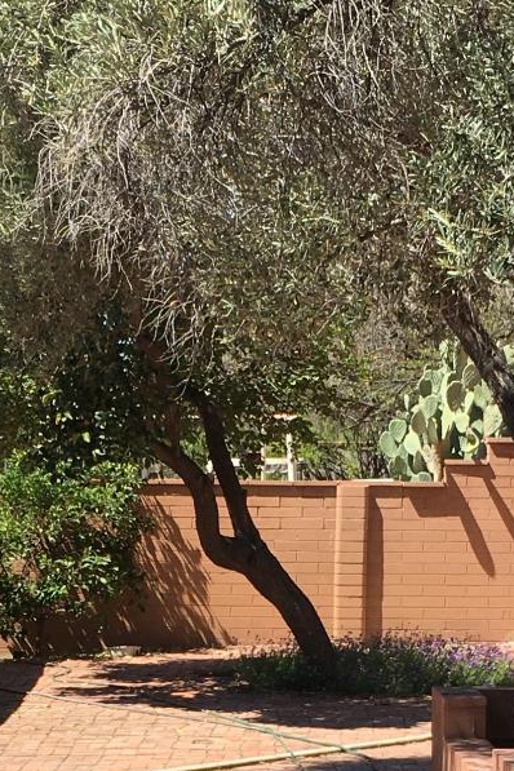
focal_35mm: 101
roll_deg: +0.5
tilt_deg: -8.5
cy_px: 788
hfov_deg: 13.5
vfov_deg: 19.6
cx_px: 209
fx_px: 2163
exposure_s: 1/1202
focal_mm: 4.15
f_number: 2.2
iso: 25
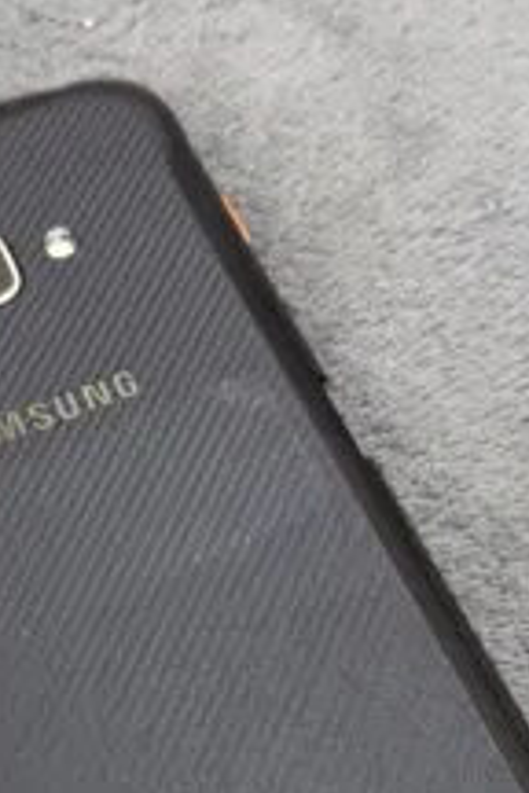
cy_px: 606
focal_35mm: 52
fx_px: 1146
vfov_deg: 37.2
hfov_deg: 25.6
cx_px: 125
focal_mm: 4.38
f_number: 1.73
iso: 1946
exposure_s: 1/33.3
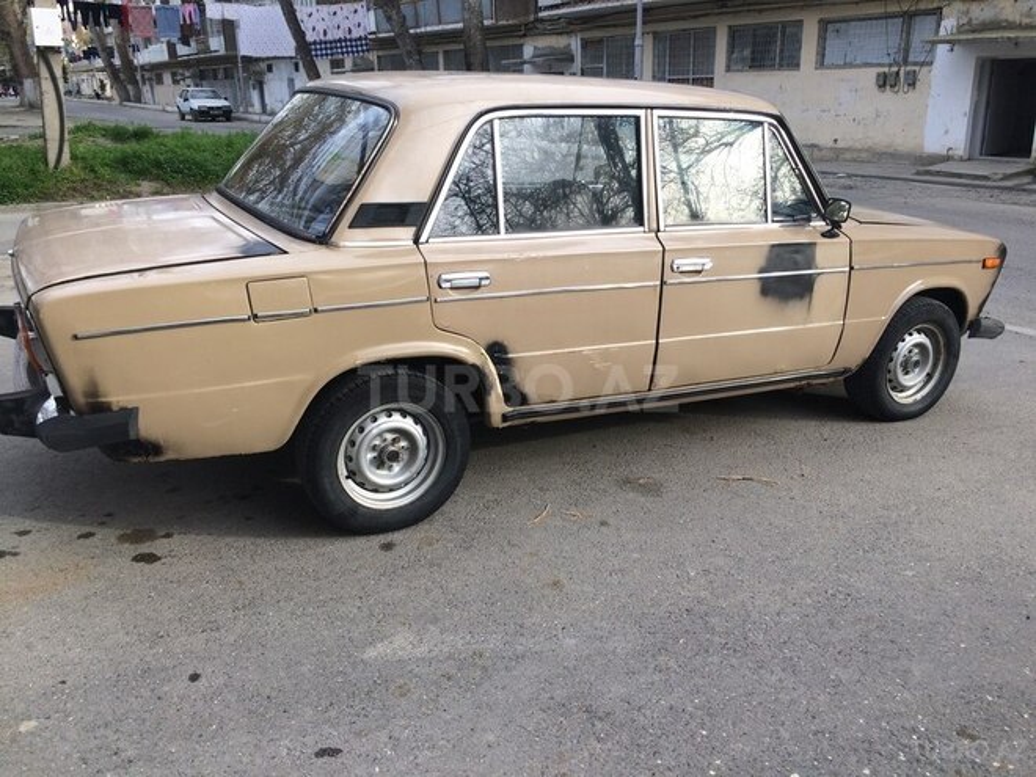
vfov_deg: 48.2
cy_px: 388
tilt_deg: -16.8
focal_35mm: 29
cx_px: 518
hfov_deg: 61.7
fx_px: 868
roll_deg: +2.2
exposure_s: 1/313
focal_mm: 4.15
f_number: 2.2
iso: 32
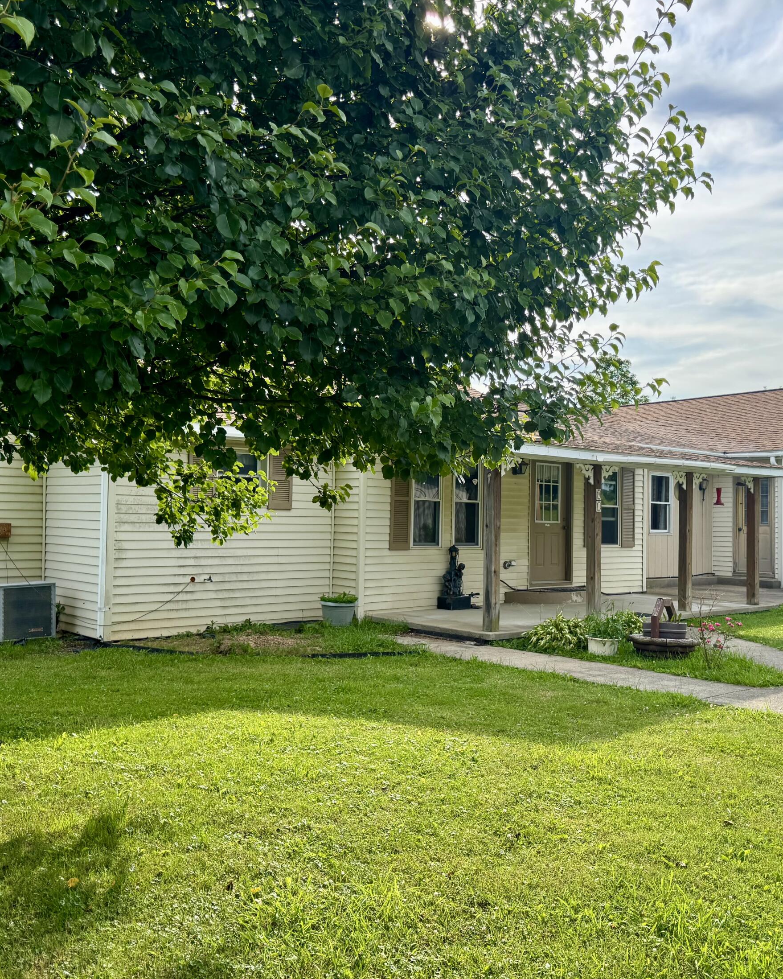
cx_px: 476
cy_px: 495
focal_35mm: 32
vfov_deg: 55.7
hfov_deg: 45.5
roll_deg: -0.7
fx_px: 927
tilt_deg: +1.8
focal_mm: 6.76
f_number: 1.78
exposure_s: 1/2041
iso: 80
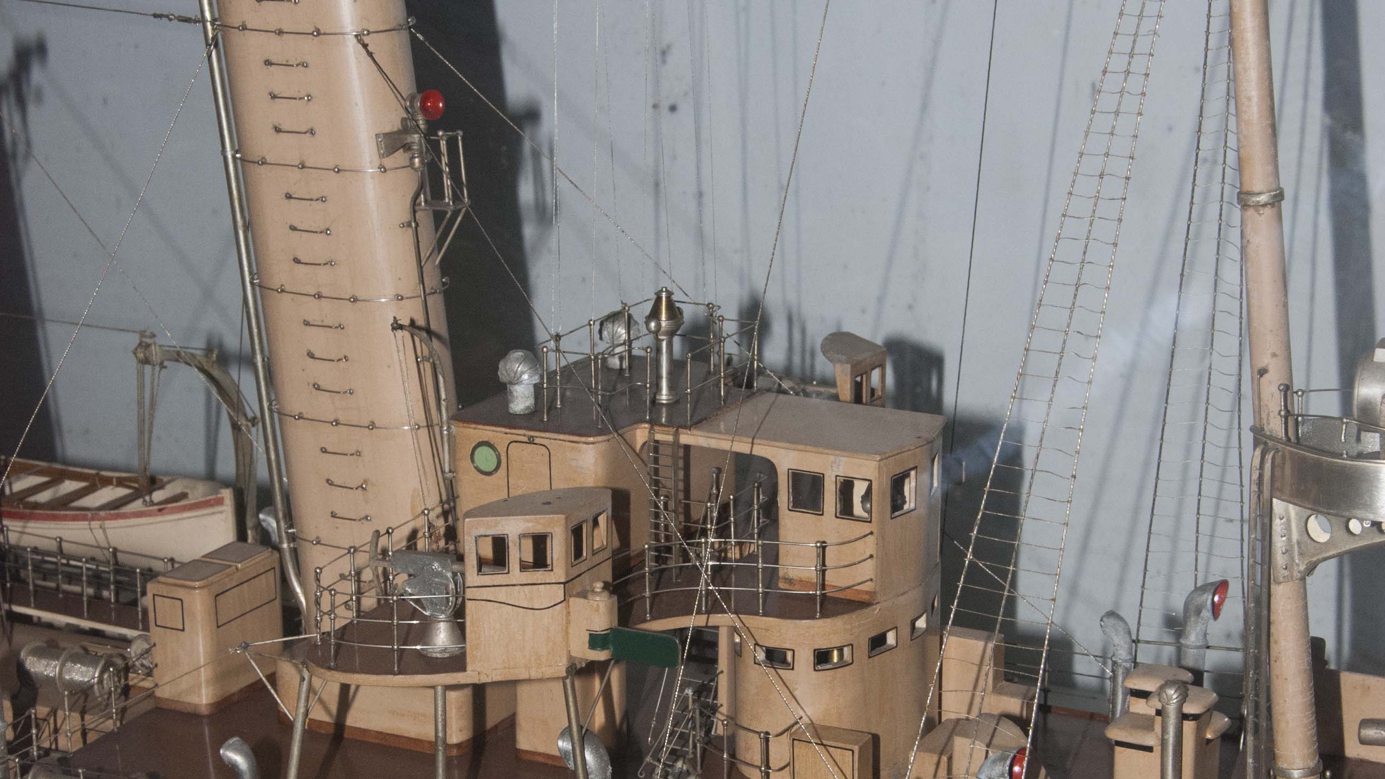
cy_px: 586
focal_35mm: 90
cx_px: 695
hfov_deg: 23.7
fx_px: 3305
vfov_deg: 13.4
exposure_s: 1/60
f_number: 13
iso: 400
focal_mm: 38
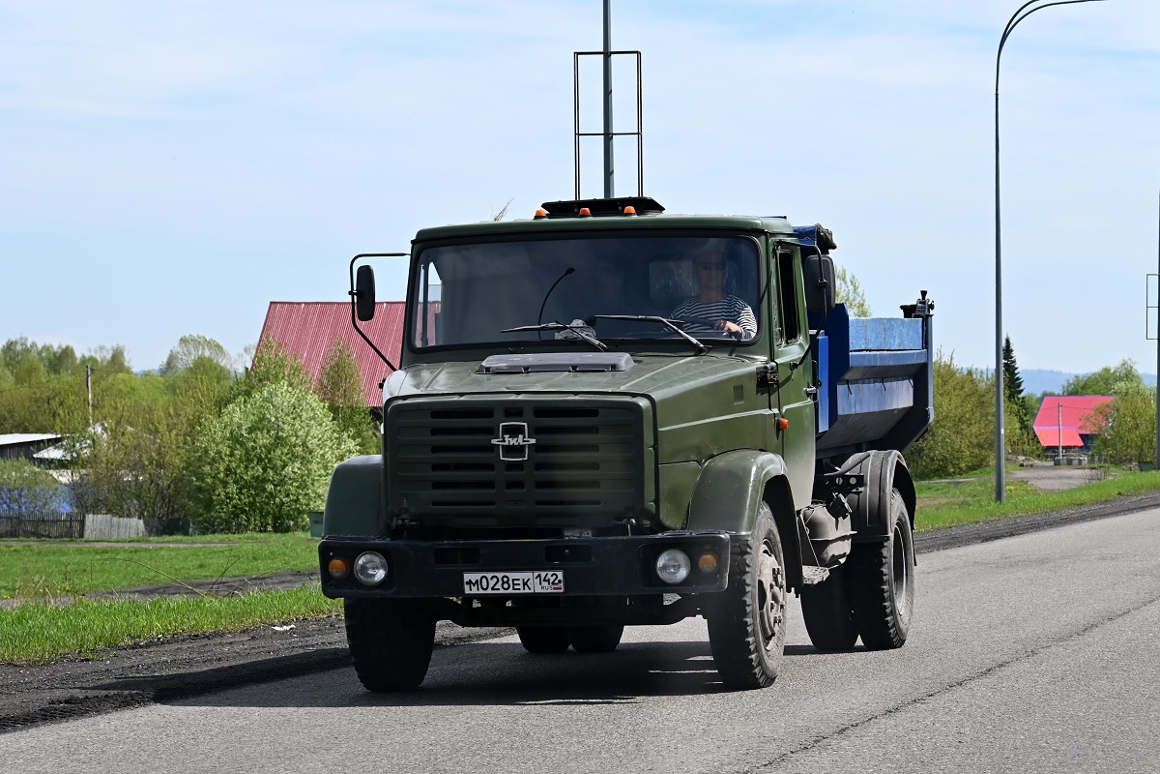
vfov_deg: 12.9
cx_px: 580
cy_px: 387
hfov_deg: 19.2
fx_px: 3431
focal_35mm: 106
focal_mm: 71
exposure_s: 1/1600
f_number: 6.3
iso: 400
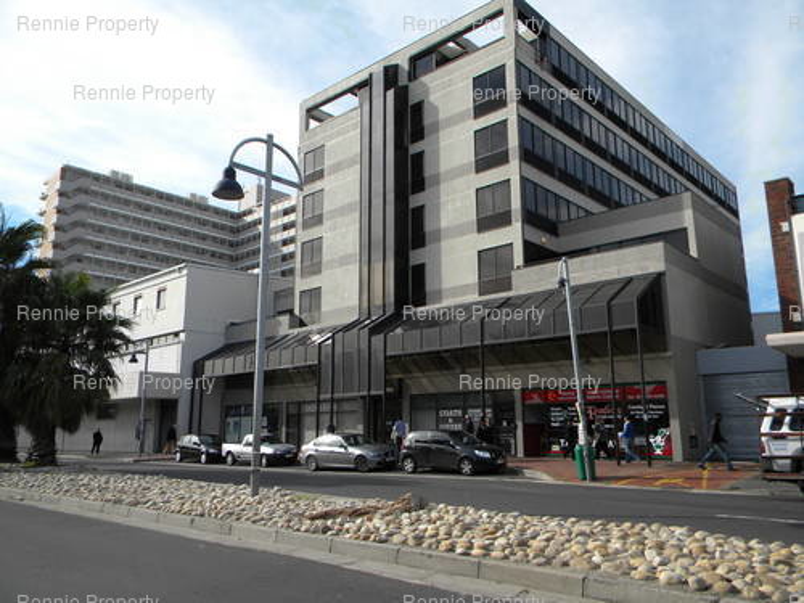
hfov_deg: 63.4
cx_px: 402
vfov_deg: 49.7
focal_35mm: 28
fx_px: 650
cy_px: 302
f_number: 3.5
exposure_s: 1/734
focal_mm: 5
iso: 80
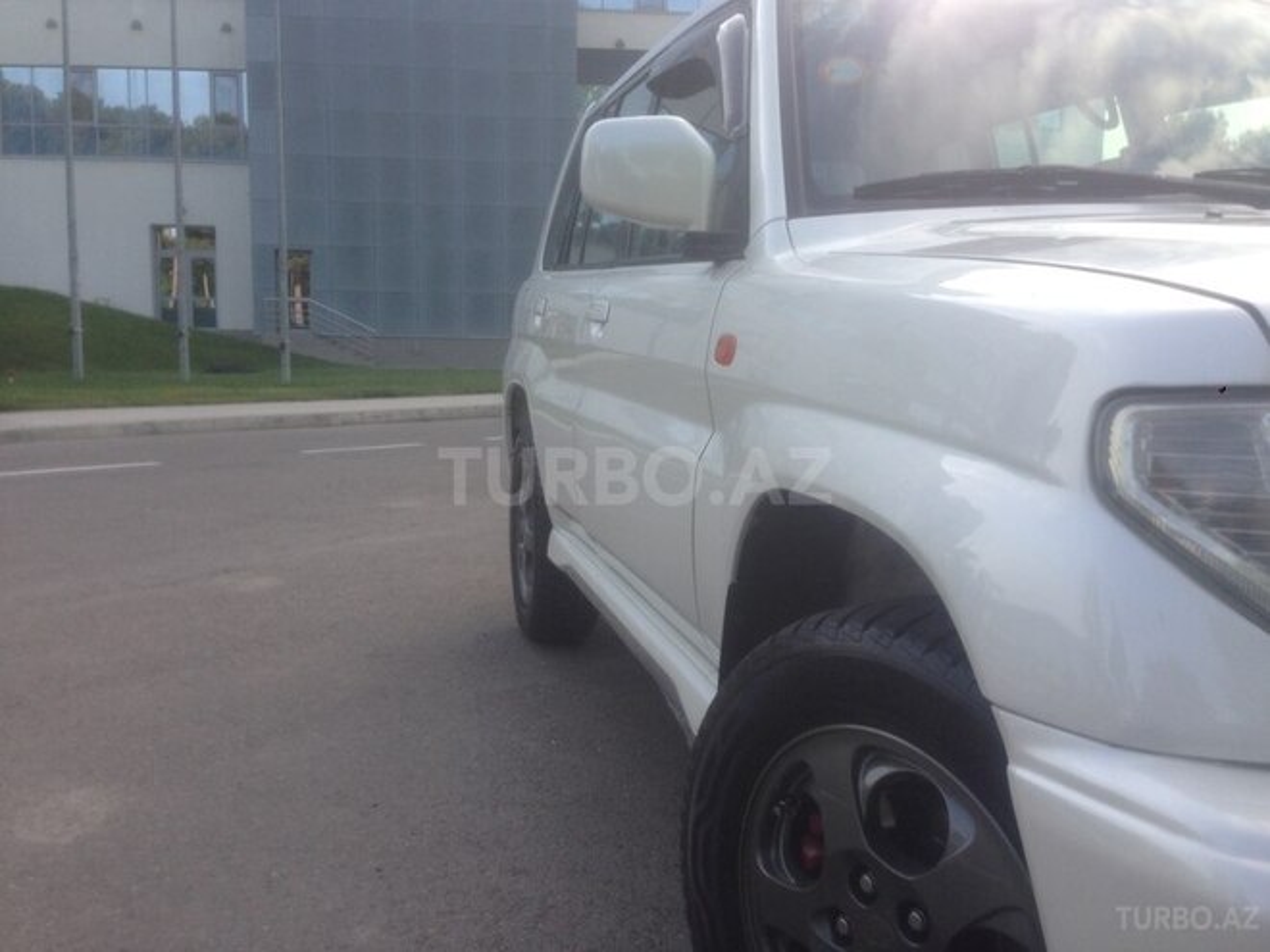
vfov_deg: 42.9
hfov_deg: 55.4
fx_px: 1211
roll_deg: +1.0
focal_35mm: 33
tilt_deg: -3.5
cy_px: 476
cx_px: 635
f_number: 2.4
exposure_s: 1/361
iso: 50
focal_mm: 4.12
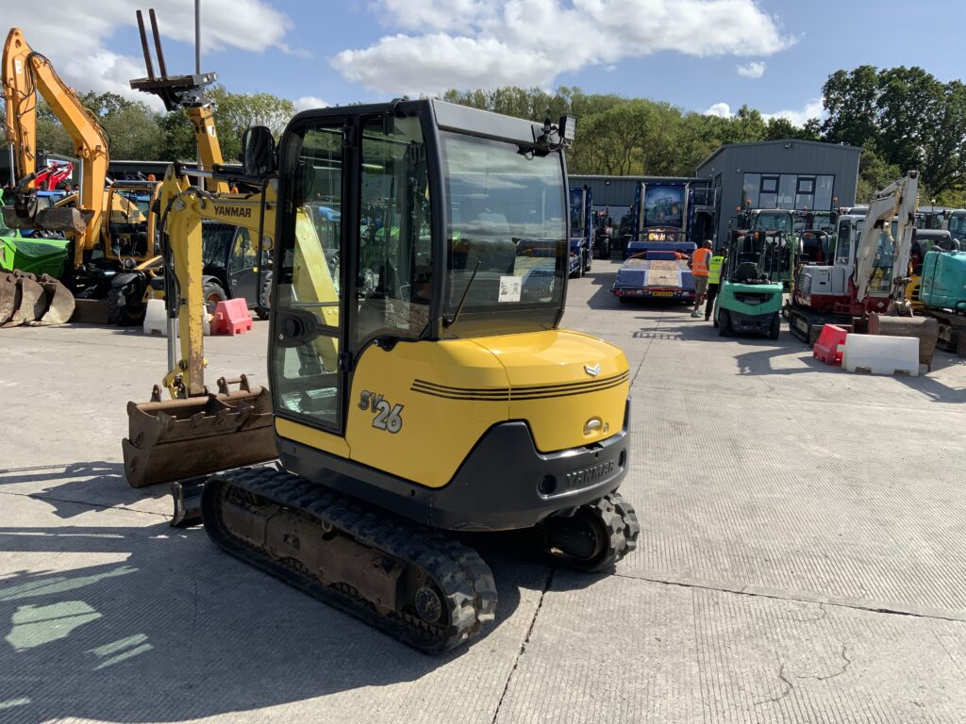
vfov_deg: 48.2
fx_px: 809
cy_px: 362
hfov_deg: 61.7
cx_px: 483
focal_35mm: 29
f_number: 1.8
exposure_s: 1/1534
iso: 16
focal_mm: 3
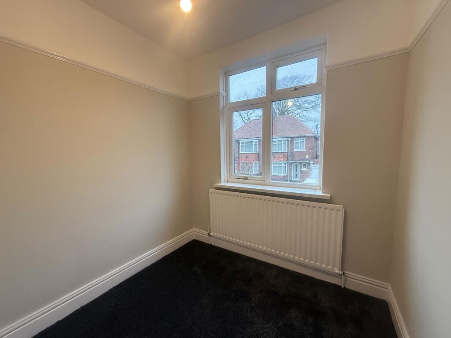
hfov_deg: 102.1
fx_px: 182
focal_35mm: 14
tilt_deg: -4.9
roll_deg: +1.7
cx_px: 226
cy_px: 169
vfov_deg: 85.7
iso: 320
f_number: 2.2
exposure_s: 1/100
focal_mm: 2.22
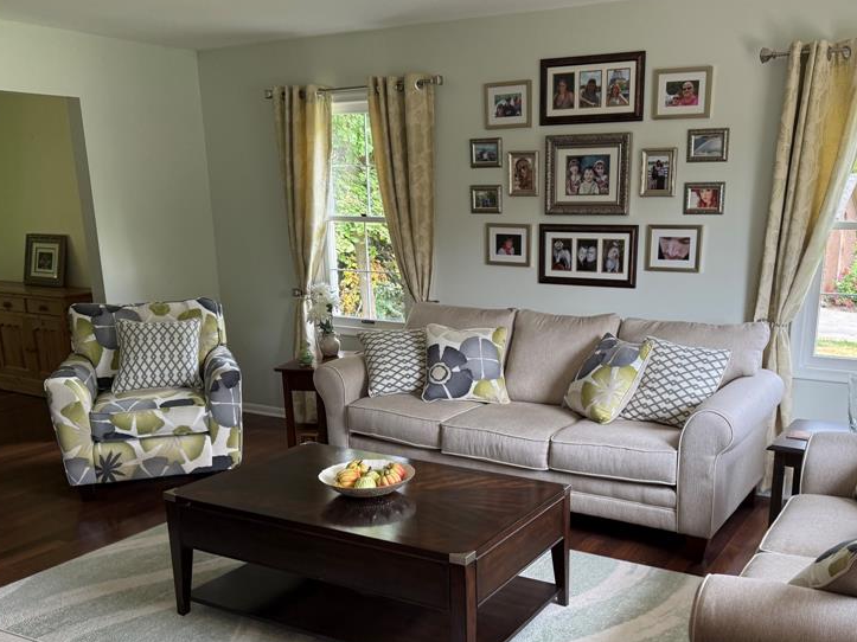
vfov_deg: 41.3
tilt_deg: -15.4
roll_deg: -0.3
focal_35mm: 34
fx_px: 842
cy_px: 426
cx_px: 497
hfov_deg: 53.7
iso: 125
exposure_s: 1/120
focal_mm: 6.76
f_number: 1.78
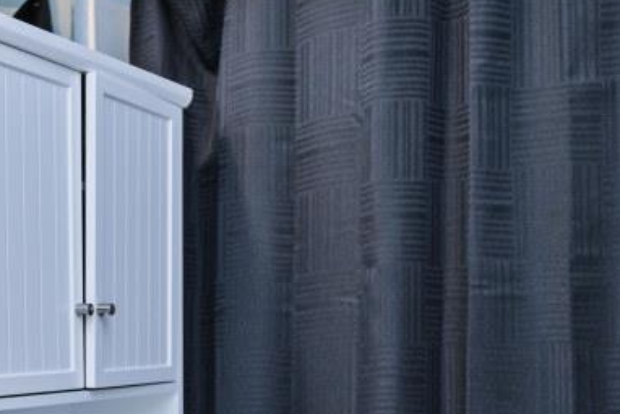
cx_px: 65
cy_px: 354
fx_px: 948
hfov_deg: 34.3
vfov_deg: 24.1
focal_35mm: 55
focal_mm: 14
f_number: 4
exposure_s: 1/60
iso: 200
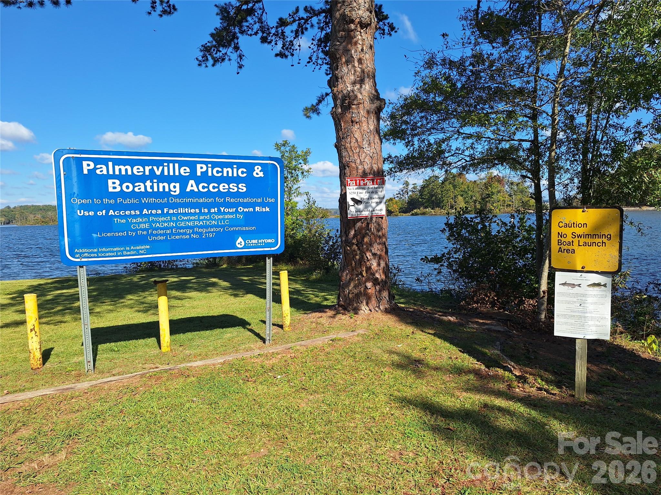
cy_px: 248
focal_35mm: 23
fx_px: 439
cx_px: 330
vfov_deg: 58.9
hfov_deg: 73.9
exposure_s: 1/2924
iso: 40
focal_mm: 5.54
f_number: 1.8
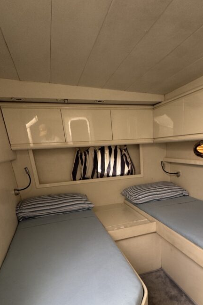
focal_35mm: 23
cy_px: 224
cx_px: 133
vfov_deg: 71.6
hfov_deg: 54.2
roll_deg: +2.2
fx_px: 195
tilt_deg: -20.6
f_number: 2.2
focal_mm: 2.22
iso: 100
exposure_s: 1/99
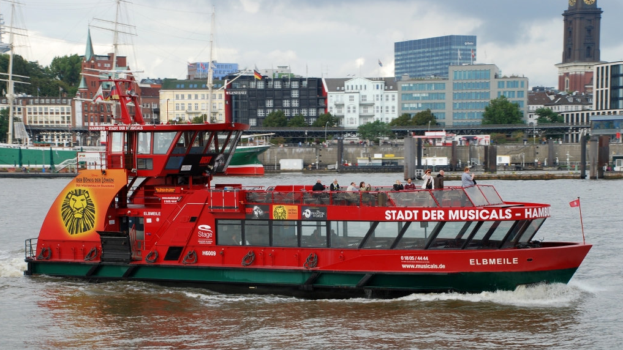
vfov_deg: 15.9
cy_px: 203
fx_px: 1255
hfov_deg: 27.9
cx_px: 311
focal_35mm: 76
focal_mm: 48
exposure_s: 1/80
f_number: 8
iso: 200
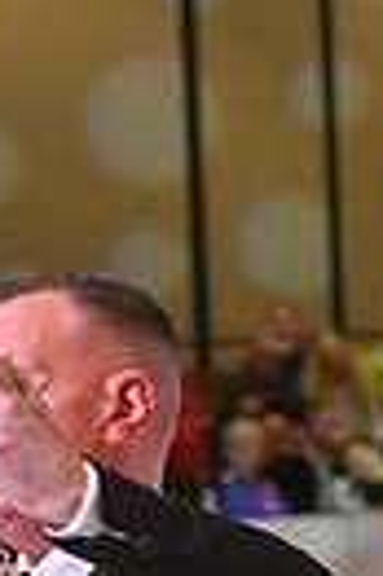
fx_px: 6032
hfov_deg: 3.6
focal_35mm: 377
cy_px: 1126
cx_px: 24
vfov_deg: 5.4
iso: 4000
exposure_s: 1/400
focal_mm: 85
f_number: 6.3
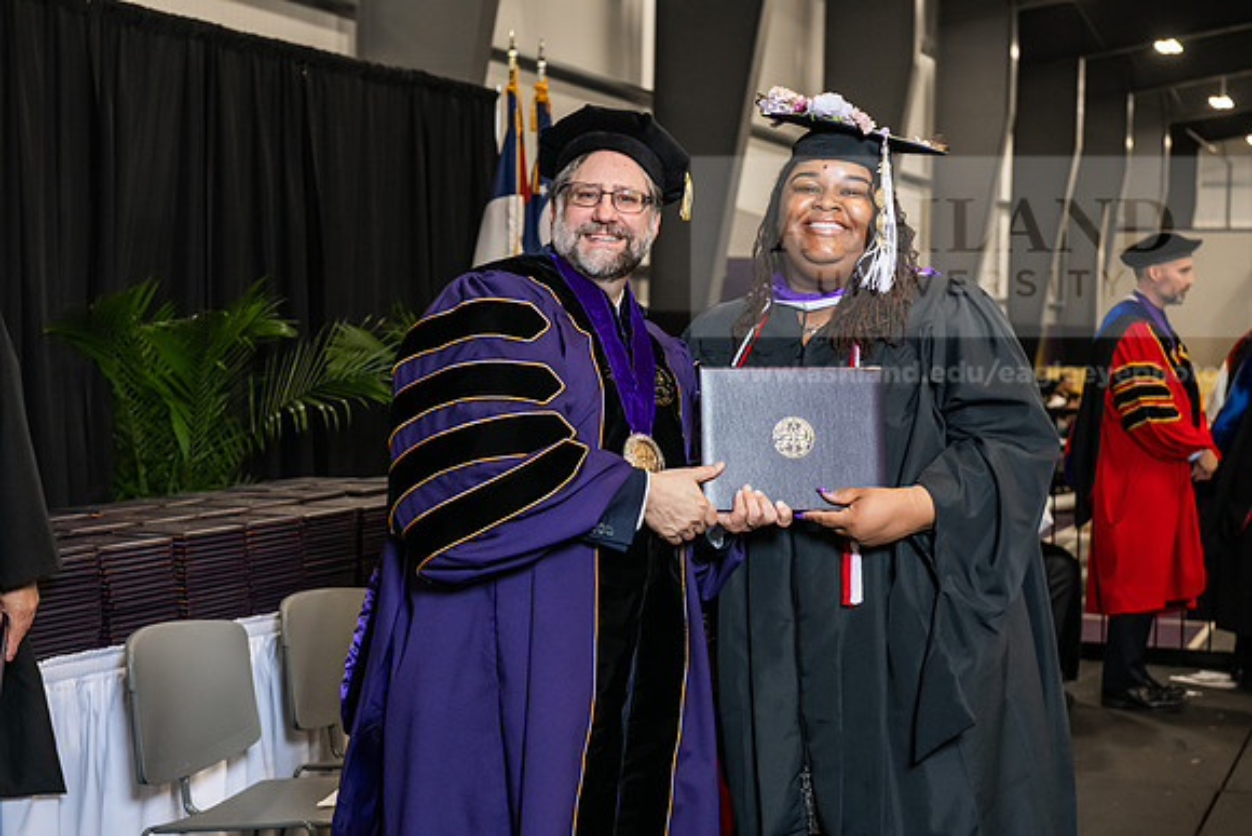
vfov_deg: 21.9
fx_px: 2157
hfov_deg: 32.4
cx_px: 626
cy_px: 418
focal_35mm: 62
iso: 2500
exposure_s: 1/200
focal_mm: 62
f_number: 5
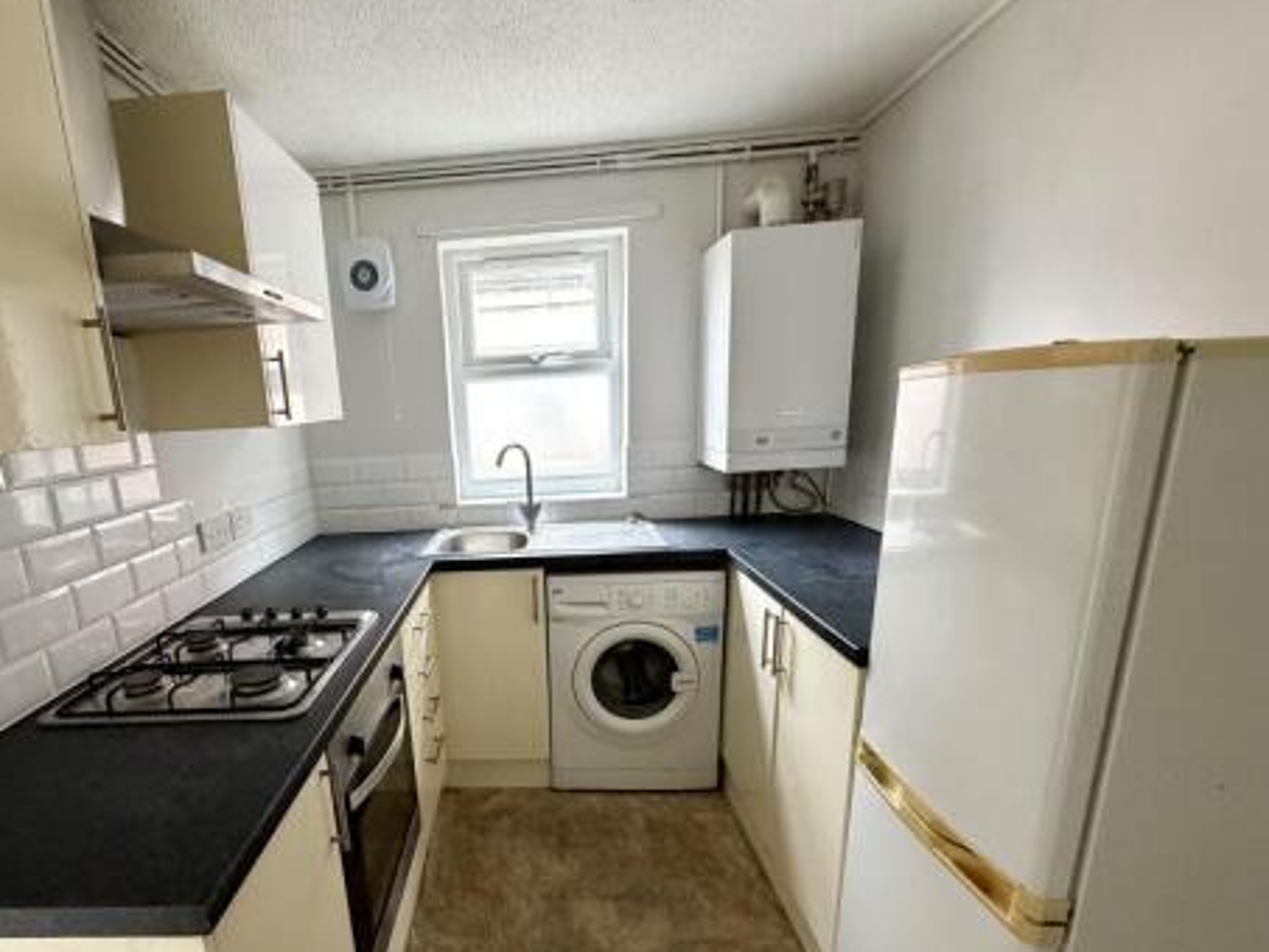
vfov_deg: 70.9
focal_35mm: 18
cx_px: 494
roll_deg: +3.9
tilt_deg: -14.7
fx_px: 660
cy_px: 570
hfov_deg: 86.4
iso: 500
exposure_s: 1/60
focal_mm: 2.22
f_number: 2.2
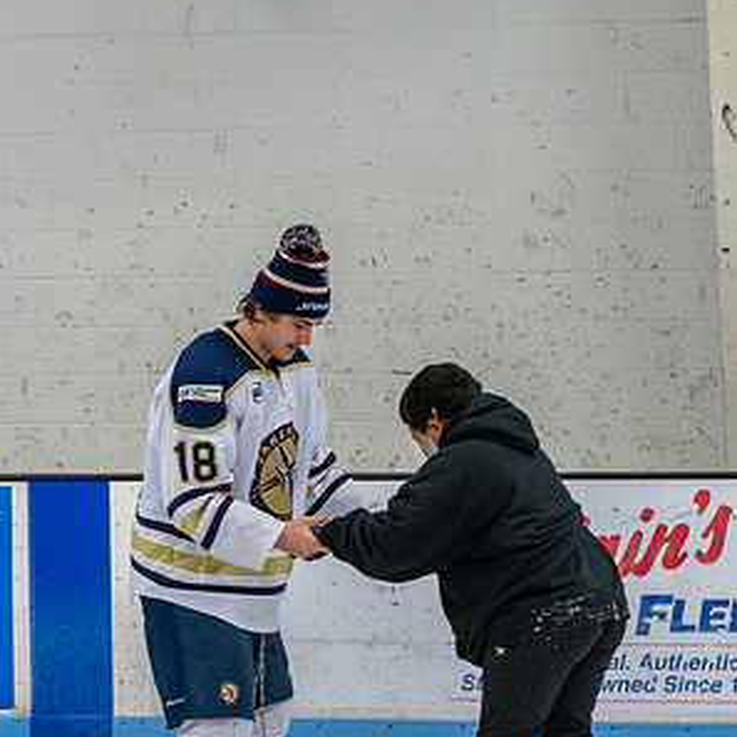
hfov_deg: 10.7
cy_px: 488
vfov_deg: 10.6
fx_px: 3950
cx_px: 333
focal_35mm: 164
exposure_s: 1/250
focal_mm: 56
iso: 320
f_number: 4
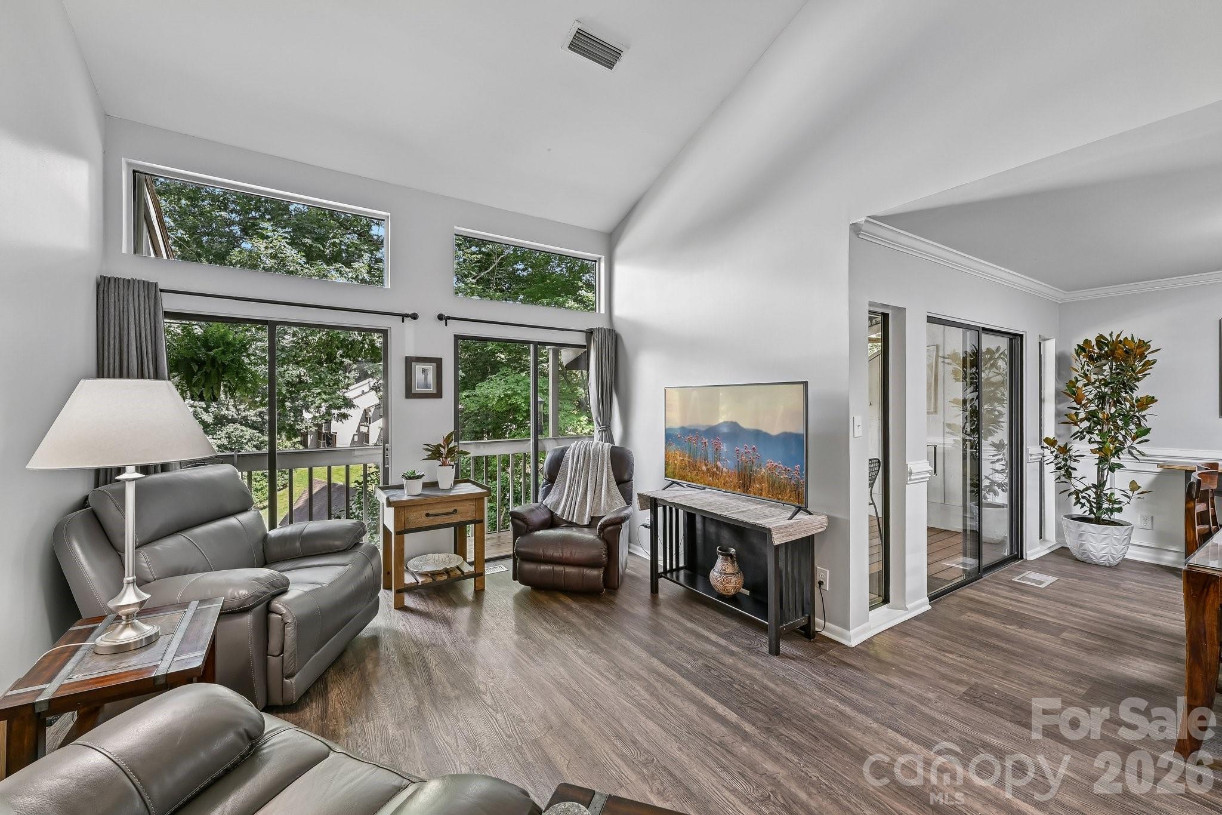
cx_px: 611
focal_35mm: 14
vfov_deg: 81.2
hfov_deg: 104.3
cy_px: 408
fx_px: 475
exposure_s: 1/13
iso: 400
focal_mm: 14
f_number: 8
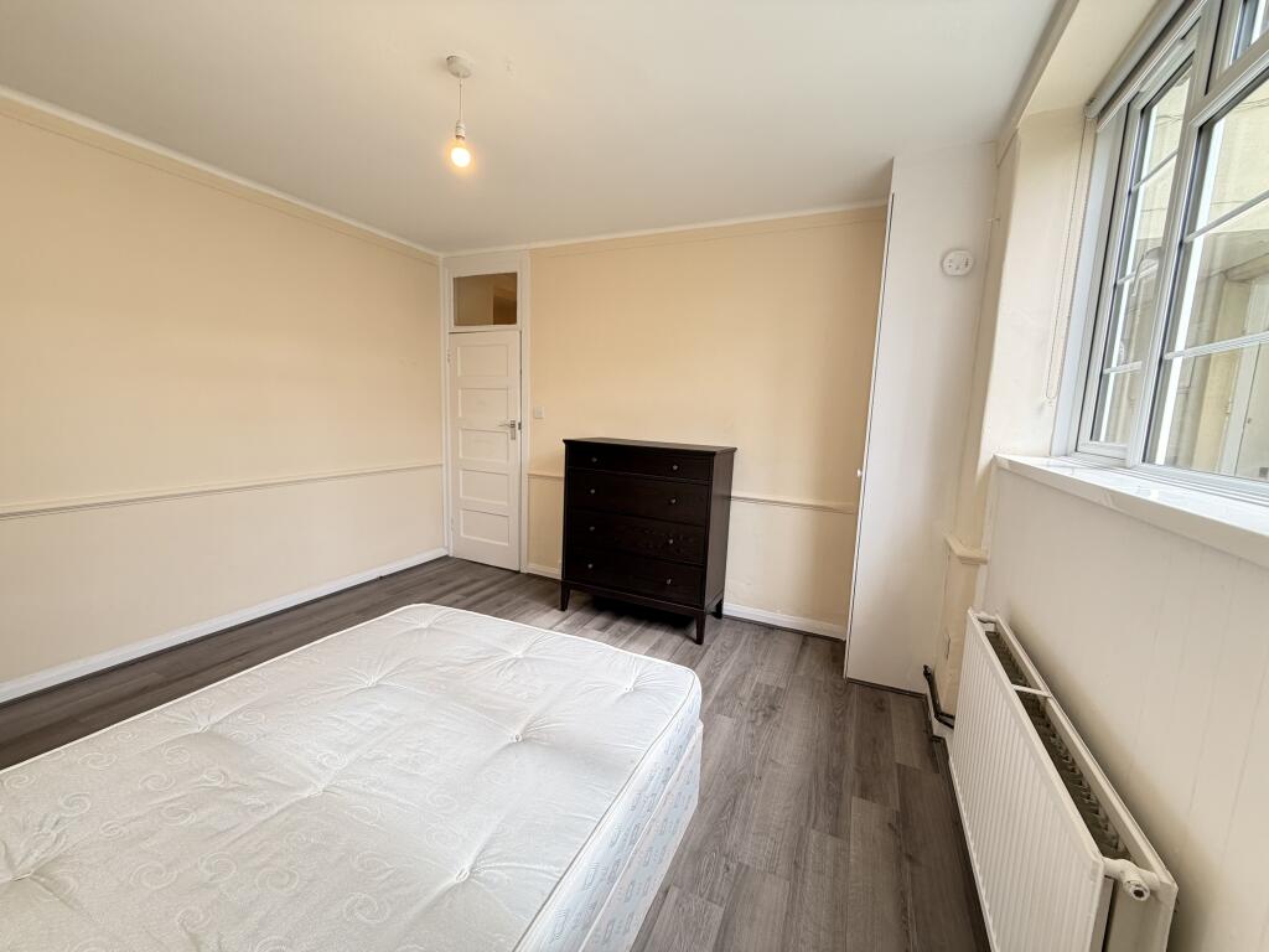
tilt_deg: -6.4
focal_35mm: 14
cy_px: 476
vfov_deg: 85.7
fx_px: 513
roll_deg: -1.6
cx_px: 634
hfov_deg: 102.1
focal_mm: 2.22
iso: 125
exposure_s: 1/100
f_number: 2.2
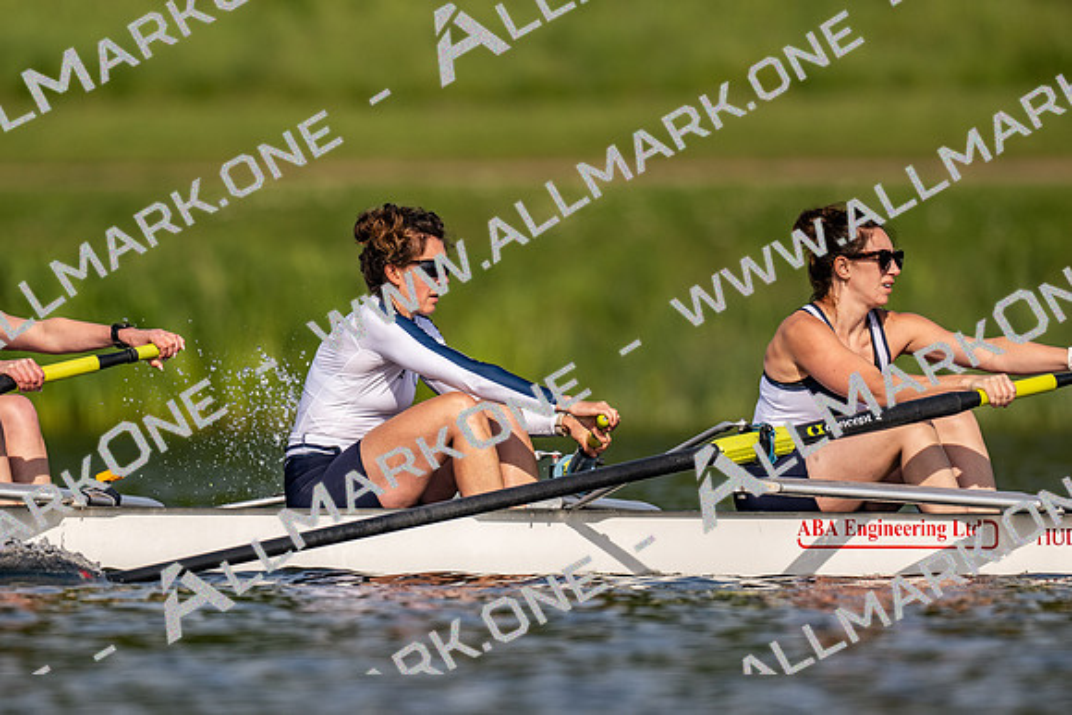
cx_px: 536
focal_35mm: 900
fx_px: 26819
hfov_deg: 2.3
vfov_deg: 1.5
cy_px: 358
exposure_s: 1/2500
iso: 200
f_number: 4
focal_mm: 600
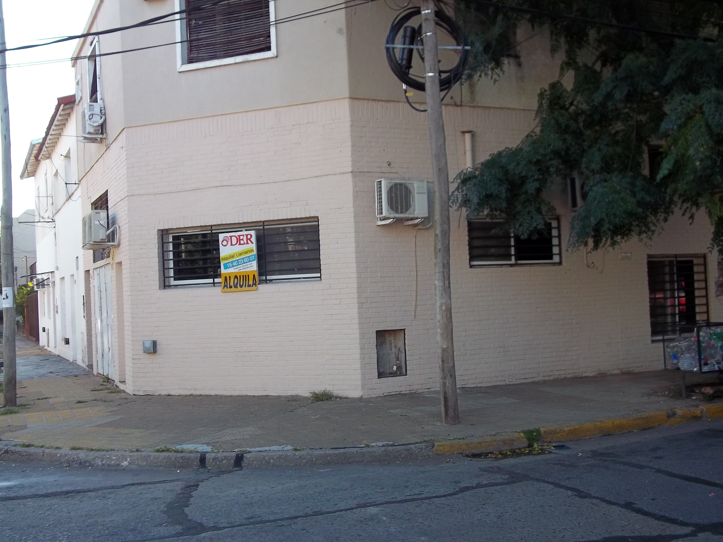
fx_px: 835
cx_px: 362
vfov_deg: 36.0
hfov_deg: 46.8
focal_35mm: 40
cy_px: 271
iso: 80
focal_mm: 7.1
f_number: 3.2
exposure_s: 1/200
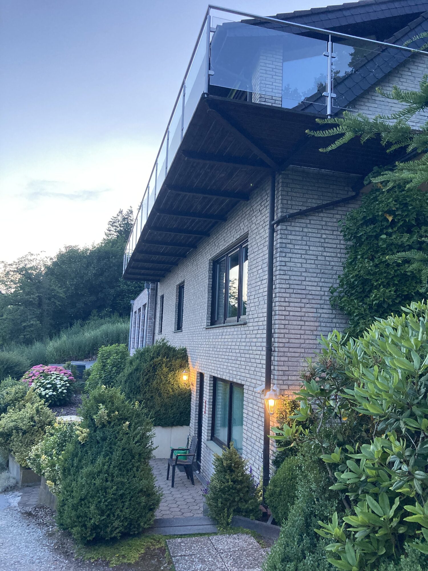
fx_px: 462
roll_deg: -3.1
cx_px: 214
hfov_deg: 49.7
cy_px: 286
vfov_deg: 63.4
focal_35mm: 28
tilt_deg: +9.8
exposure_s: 1/60
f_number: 1.8
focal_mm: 3.99
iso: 160
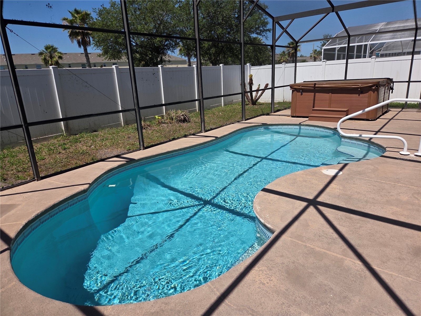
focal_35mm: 23
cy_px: 158
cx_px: 210
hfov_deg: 73.9
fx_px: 280
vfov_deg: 58.9
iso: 80
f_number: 1.8
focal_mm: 5.4
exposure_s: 1/5545
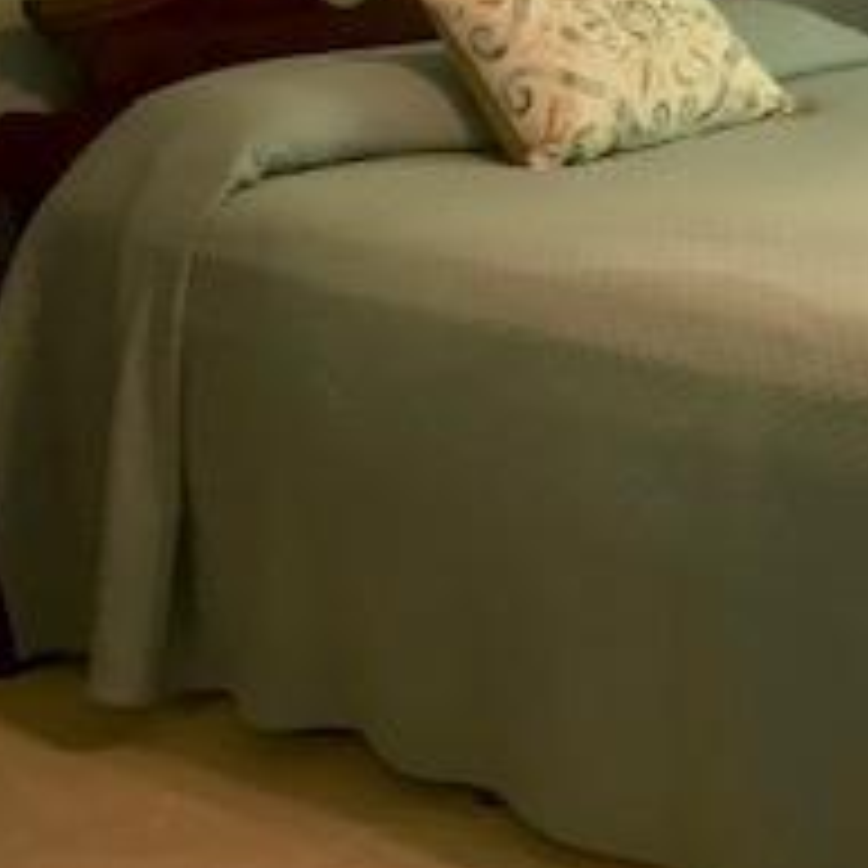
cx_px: 1264
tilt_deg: -14.4
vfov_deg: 21.1
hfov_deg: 18.9
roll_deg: +0.6
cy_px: 288
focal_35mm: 82
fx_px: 2326
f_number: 1.8
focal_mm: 3.99
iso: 50
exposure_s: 1/30
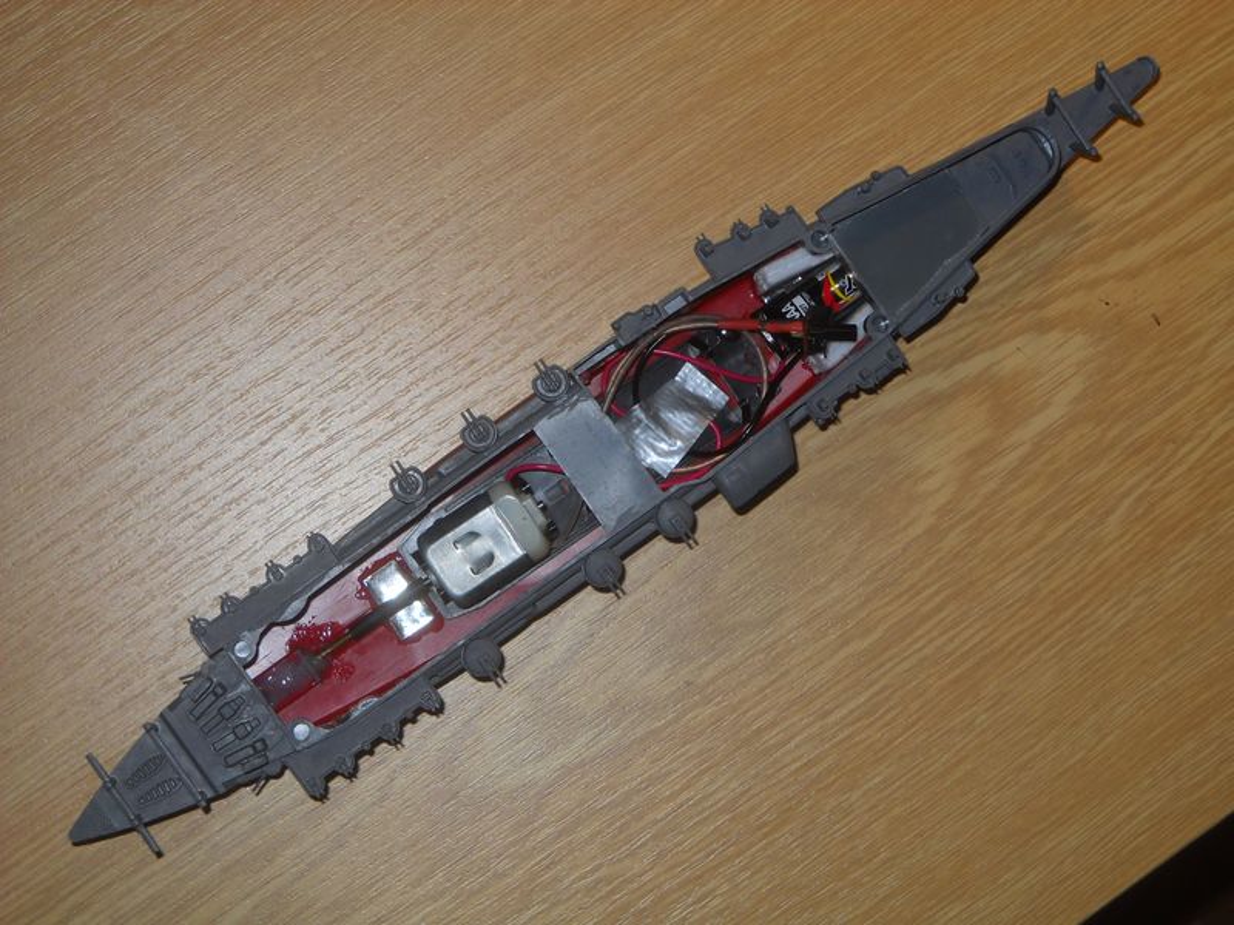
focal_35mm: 77
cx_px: 617
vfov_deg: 19.1
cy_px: 462
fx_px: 2745
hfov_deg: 25.3
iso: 64
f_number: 4.4
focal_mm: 12.71
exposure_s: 1/60
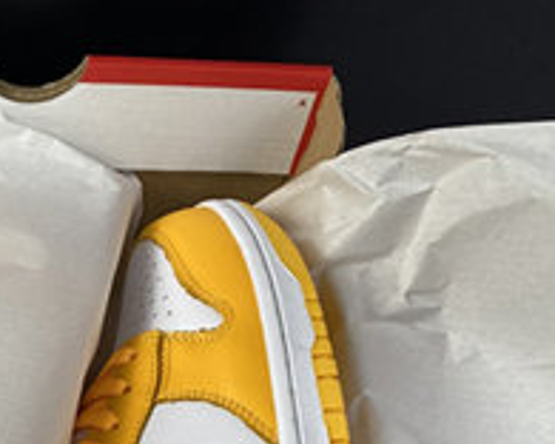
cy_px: 531
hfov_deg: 19.0
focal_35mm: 91
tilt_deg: -58.1
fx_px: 1495
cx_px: -225
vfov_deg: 16.2
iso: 40
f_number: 1.8
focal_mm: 4.25
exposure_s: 1/100
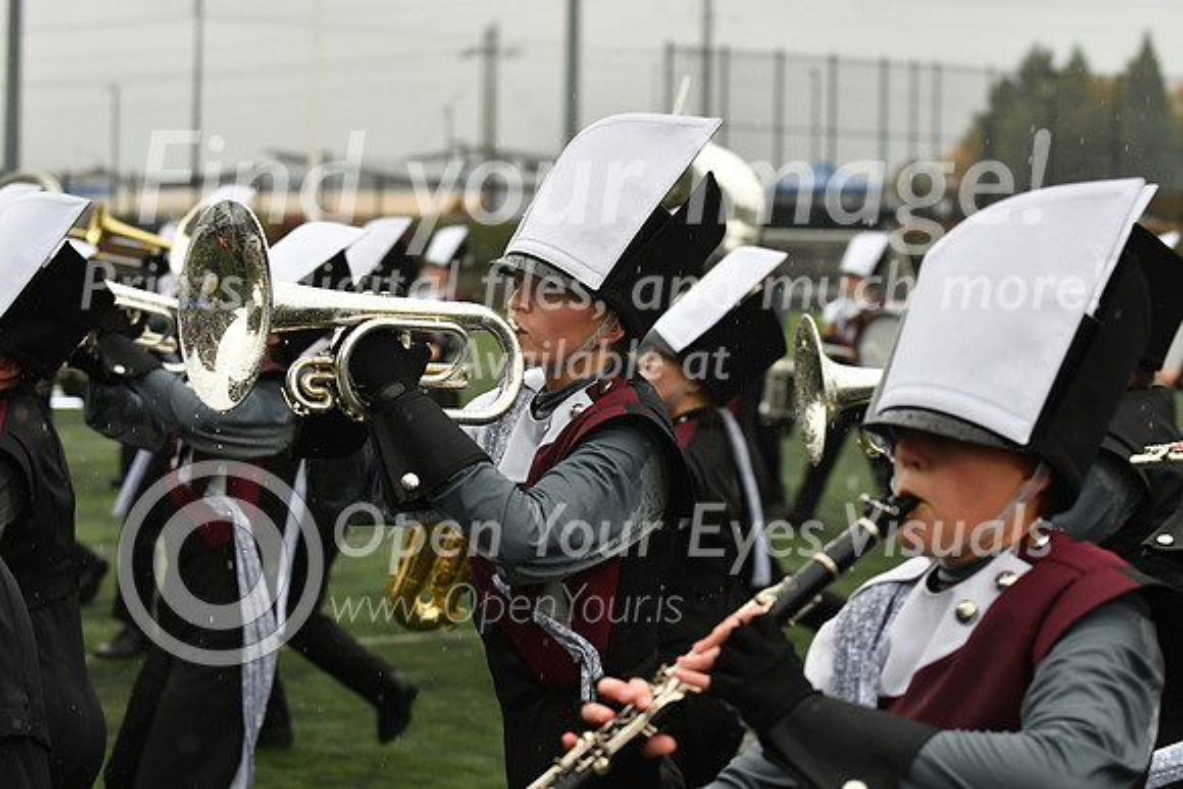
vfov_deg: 13.0
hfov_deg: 19.5
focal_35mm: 105
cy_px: 394
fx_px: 3451
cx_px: 592
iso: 800
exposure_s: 1/800
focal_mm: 70
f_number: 4
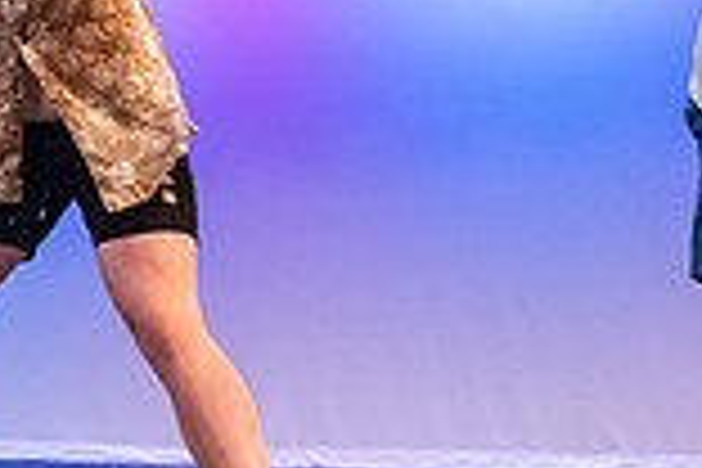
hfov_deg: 21.4
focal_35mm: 89
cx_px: -117
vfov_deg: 15.0
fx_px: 1735
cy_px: -56
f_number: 3.2
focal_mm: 24
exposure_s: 1/320
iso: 4000
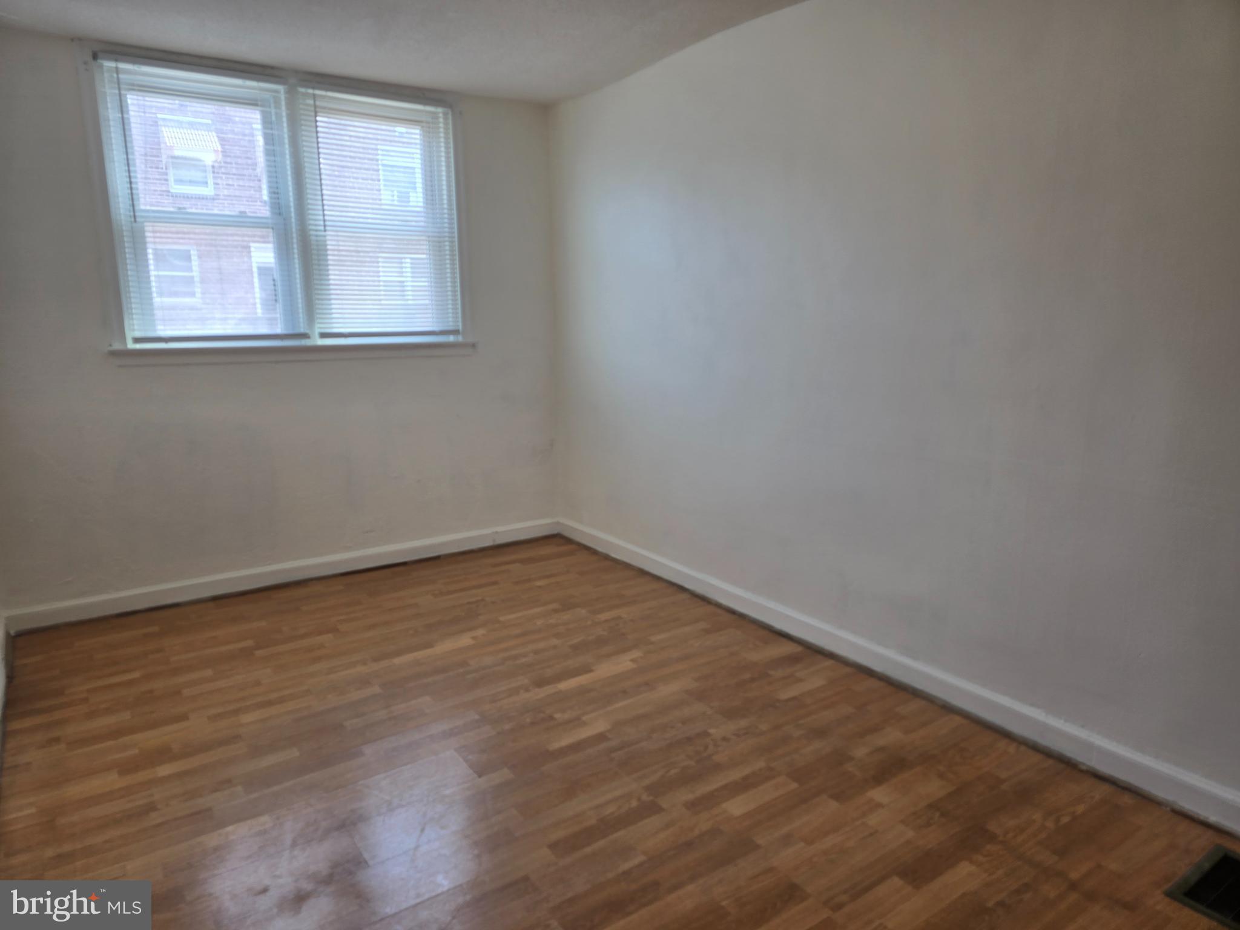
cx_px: 620
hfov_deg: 73.9
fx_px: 824
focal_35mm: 23
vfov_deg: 58.9
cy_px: 465
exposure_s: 1/60
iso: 16
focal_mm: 6.3
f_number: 1.7
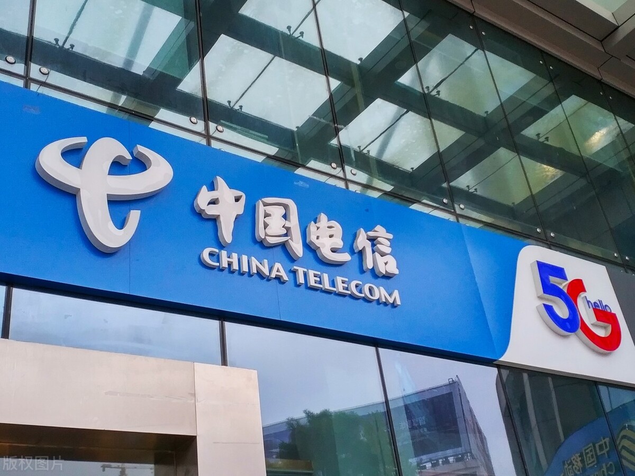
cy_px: 238
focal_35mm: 32
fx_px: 587
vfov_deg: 44.2
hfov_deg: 56.8
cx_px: 318
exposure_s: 1/25
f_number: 2
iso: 444
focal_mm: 4.5
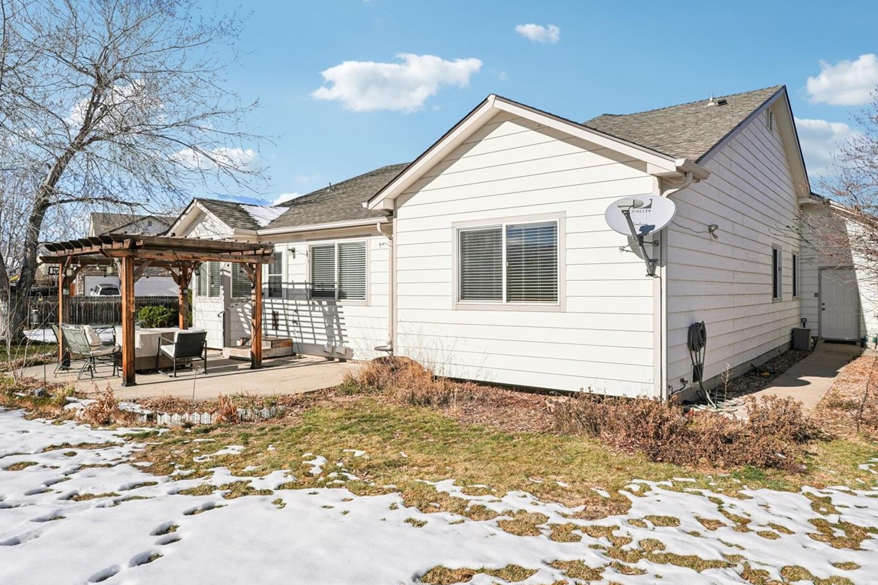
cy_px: 288
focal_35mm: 23
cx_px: 452
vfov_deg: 56.0
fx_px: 551
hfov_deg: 77.1
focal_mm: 13
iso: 100
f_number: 9.5
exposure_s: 1/750
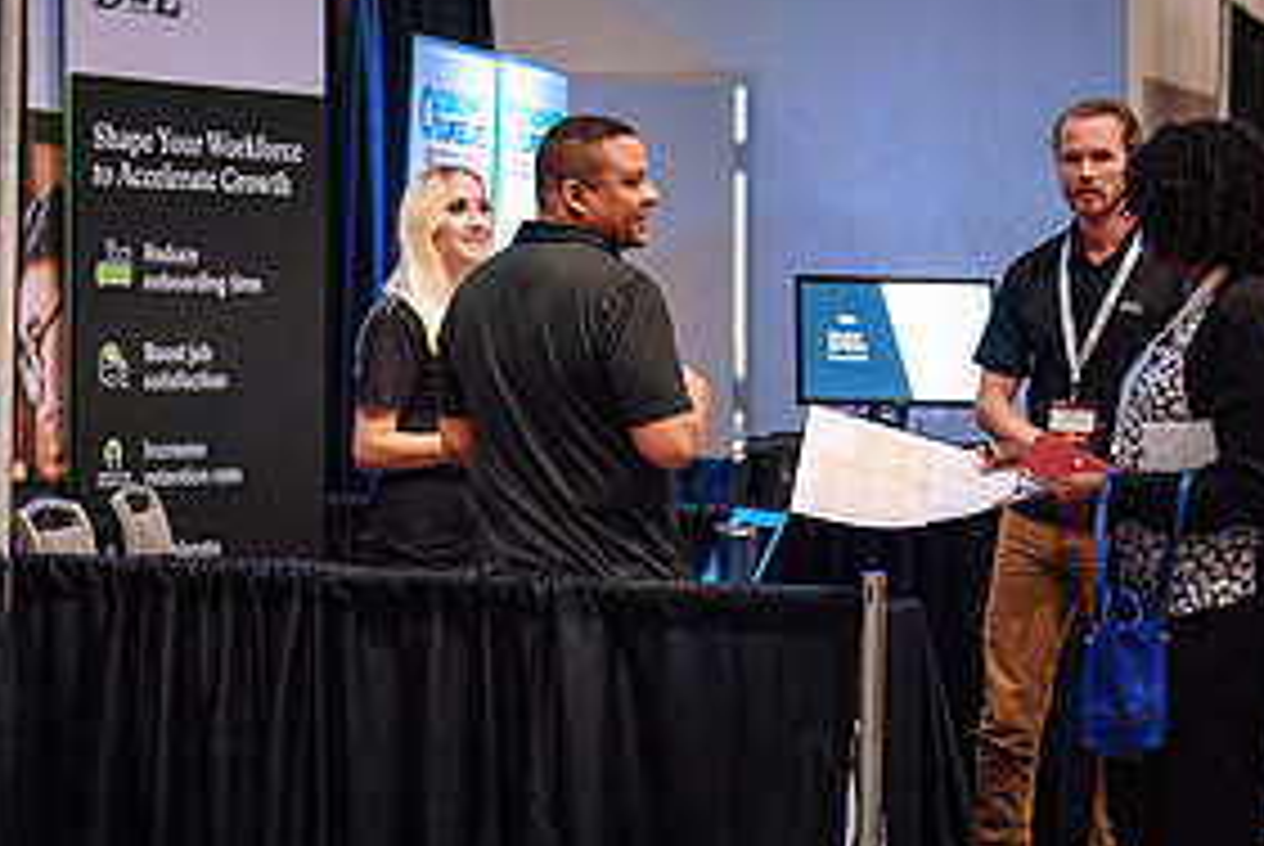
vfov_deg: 12.4
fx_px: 3901
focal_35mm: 111
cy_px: 407
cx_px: 425
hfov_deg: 18.4
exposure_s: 1/500
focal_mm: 50
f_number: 1.4
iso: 2500
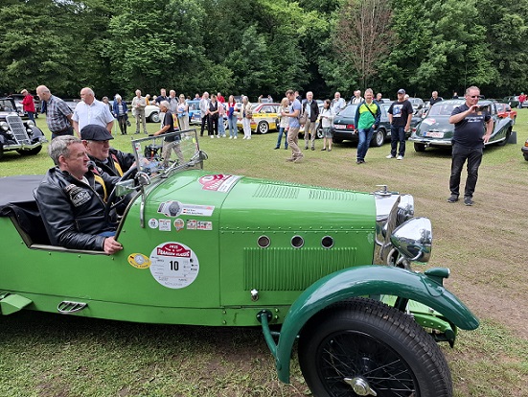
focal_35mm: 23
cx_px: 264
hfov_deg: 73.9
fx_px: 351
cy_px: 198
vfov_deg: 58.9
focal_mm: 5.54
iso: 50
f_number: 1.8
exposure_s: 1/845
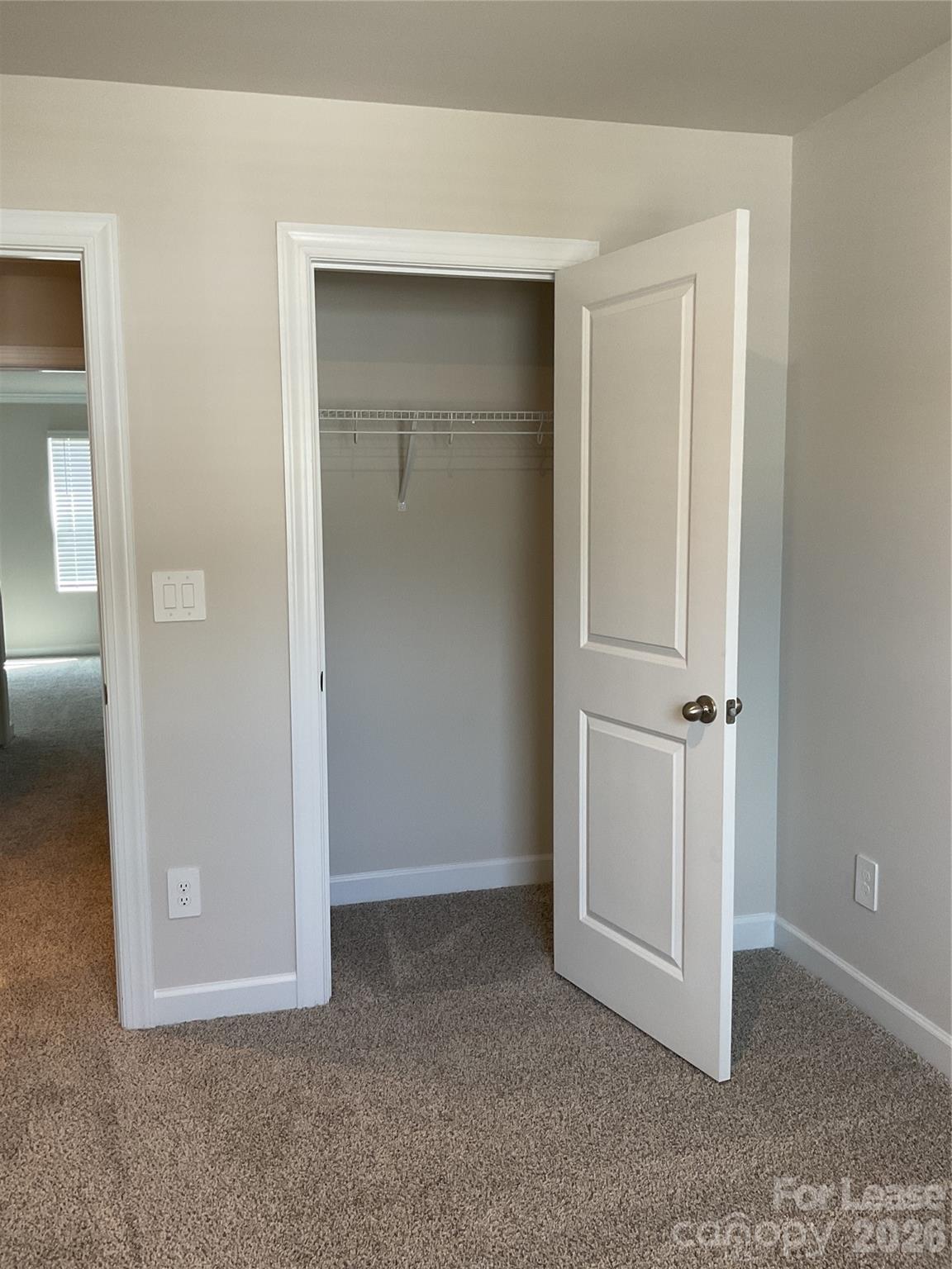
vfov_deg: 61.7
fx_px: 1063
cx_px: 476
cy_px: 634
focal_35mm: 29
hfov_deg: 48.2
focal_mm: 3
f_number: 1.8
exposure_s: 1/60
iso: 64
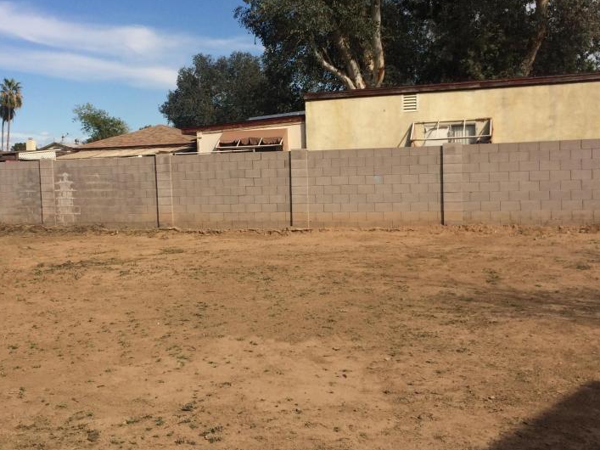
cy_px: 211
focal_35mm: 42
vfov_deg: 34.3
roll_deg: +0.4
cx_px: 250
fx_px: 728
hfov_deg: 44.6
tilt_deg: -2.3
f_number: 2.2
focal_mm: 4.15
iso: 32
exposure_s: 1/2933
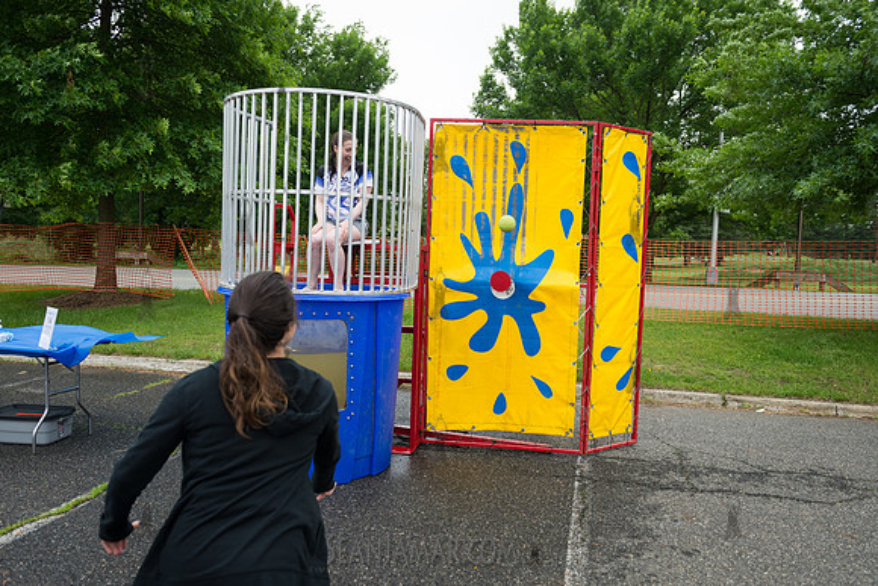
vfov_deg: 45.0
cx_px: 439
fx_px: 707
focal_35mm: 29
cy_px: 293
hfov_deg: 63.6
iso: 200
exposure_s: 1/400
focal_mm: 29
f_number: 5
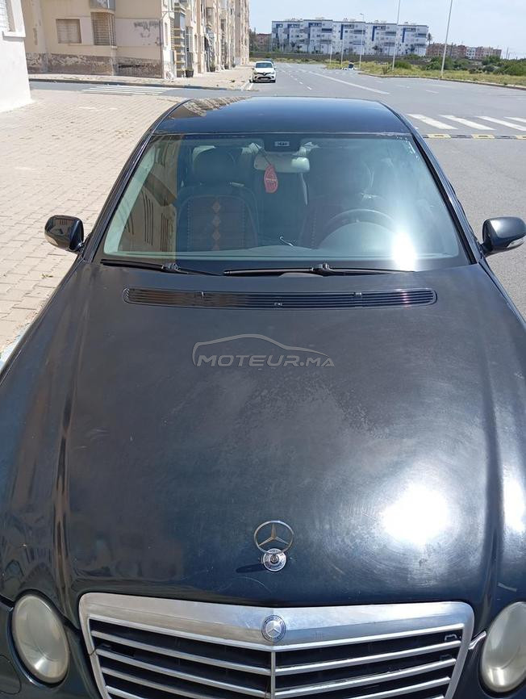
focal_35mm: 28
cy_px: 350
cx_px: 263
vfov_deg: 63.4
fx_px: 566
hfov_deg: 49.9
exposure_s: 1/630
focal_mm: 4.22
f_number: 1.8
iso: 113
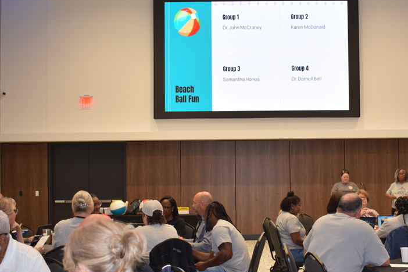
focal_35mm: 55
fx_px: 620
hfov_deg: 36.2
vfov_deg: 24.7
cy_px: 172
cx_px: 251
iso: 800
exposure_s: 1/100
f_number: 5
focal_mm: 25
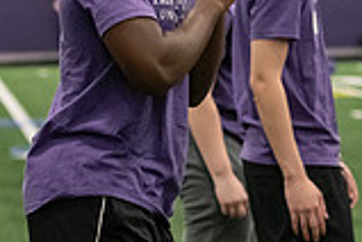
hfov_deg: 7.2
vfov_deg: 4.8
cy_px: 29
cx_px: 316
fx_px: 2866
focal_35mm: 285
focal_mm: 78
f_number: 3.2
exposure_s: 1/320
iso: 4000
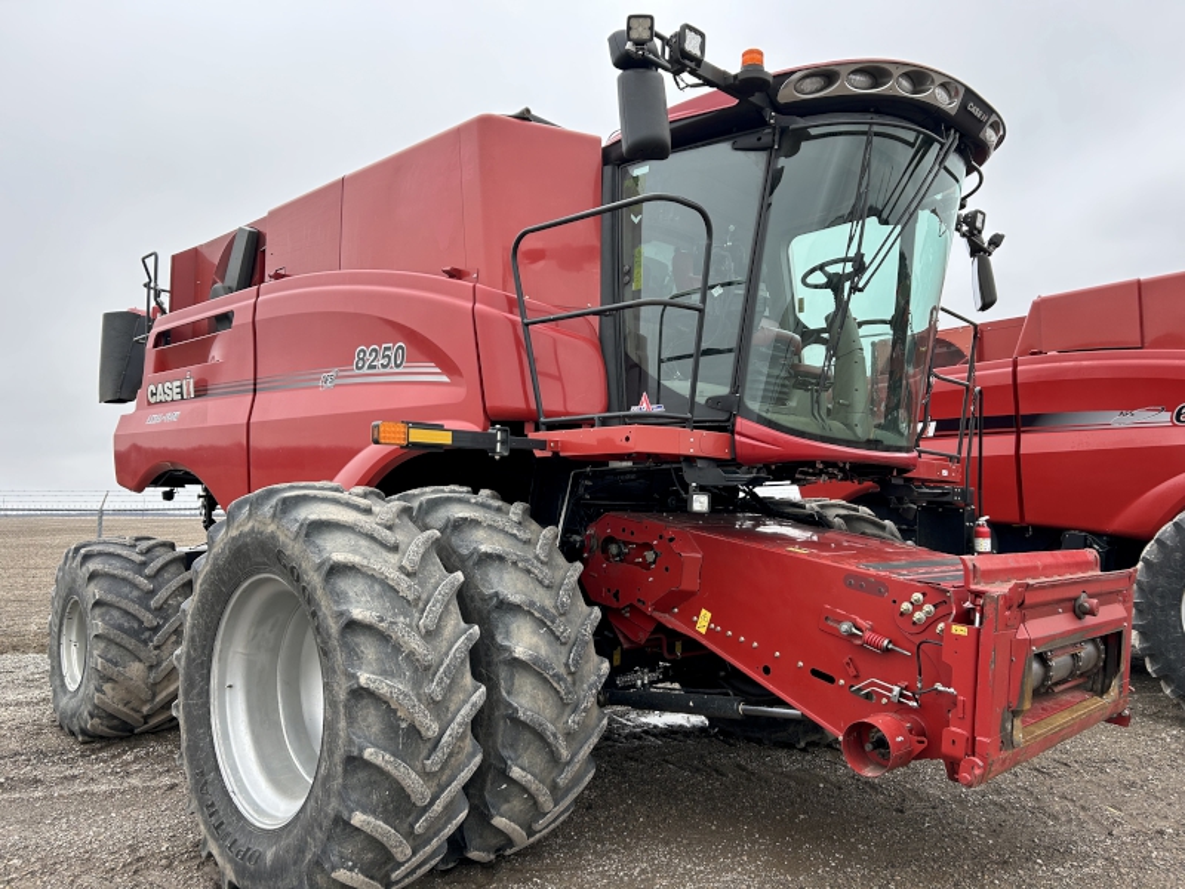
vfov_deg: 53.1
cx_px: 592
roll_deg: +0.2
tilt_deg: +4.9
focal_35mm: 26
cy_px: 444
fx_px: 890
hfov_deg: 67.3
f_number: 1.5
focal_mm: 5.7
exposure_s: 1/539
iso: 50
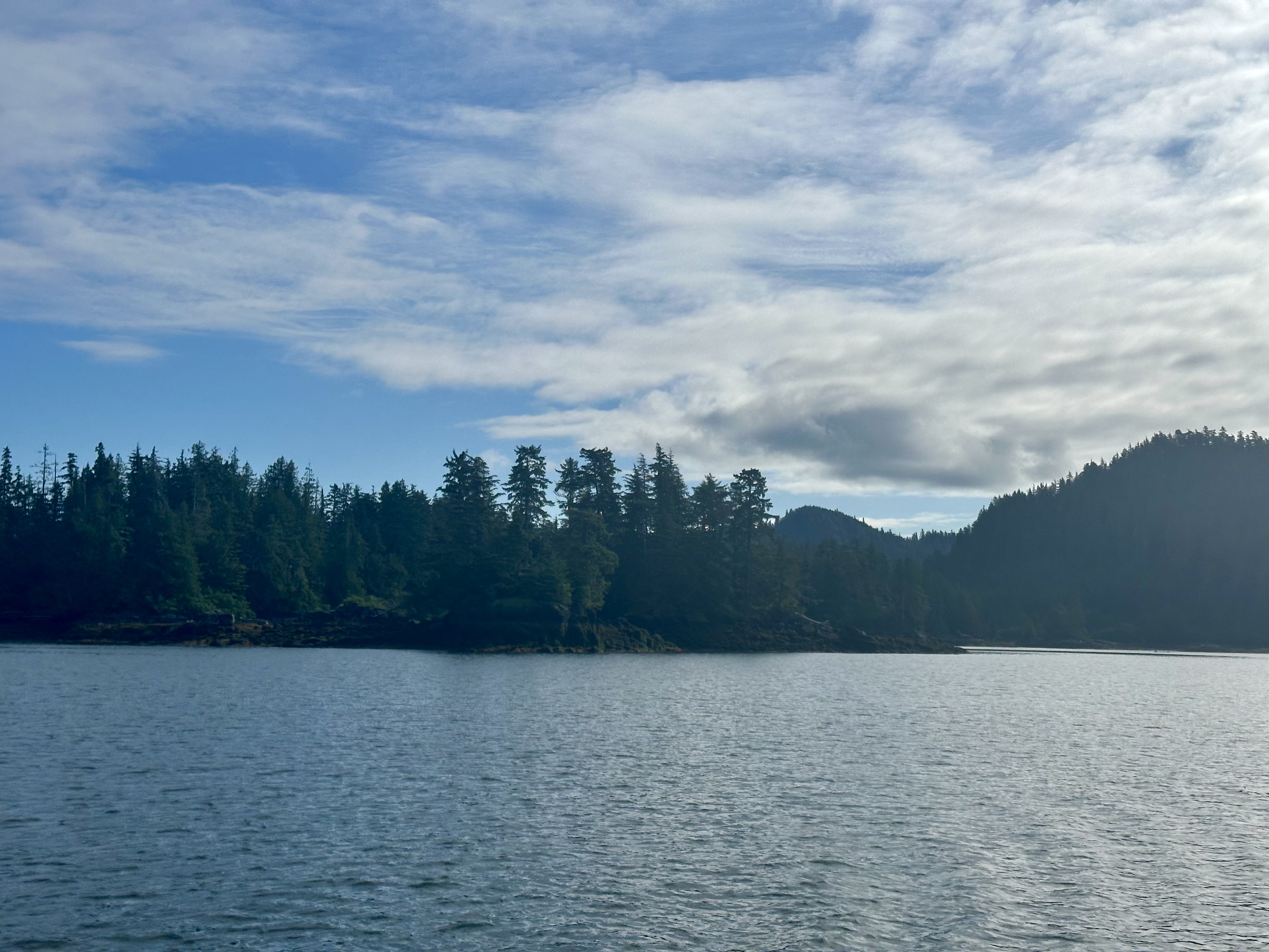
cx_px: 634
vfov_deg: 30.3
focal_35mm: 48
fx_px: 1760
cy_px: 476
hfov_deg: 39.7
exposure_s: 1/13699
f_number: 1.78
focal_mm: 6.86
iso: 64
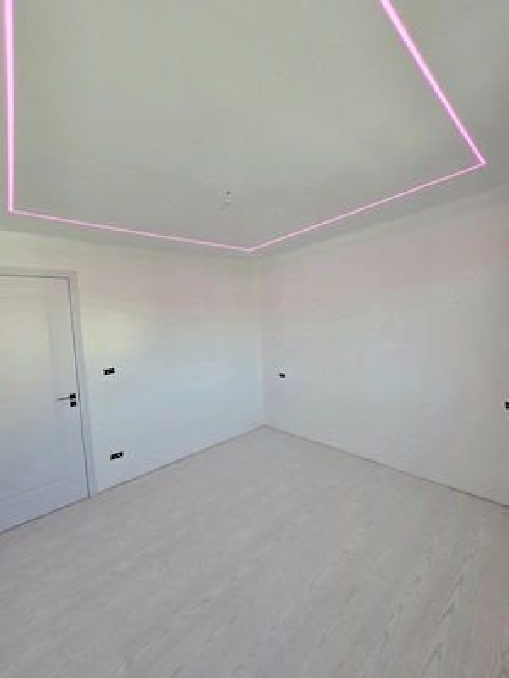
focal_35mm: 13
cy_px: 339
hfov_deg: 89.9
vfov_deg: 106.2
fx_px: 255
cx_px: 254
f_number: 2.2
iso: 50
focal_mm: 2.2
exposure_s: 1/98
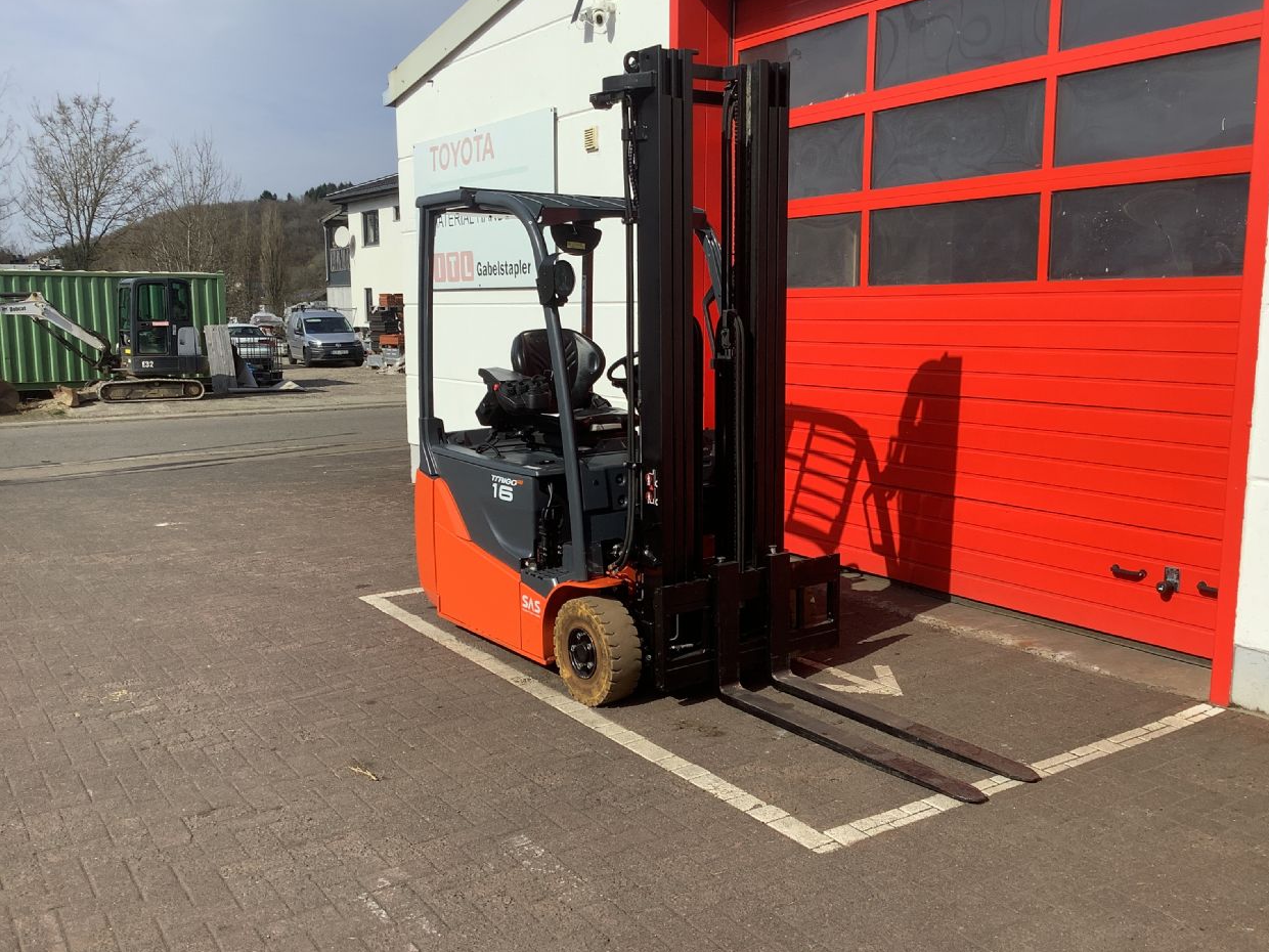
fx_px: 1173
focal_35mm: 32
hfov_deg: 56.8
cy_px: 481
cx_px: 654
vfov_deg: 44.2
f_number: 2.4
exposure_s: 1/1294
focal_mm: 3.3
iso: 25
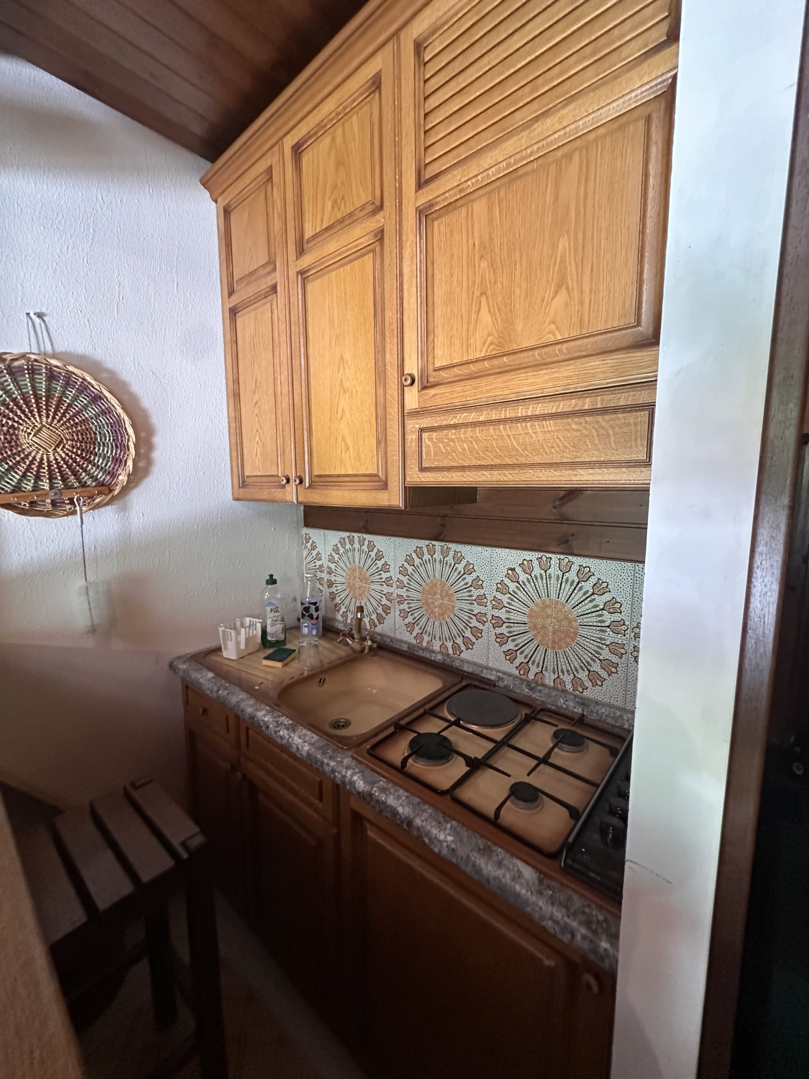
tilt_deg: -7.1
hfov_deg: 85.7
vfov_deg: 102.1
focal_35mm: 14
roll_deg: -0.1
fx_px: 436
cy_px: 540
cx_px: 404
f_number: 2.2
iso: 800
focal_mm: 2.22
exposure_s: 1/50
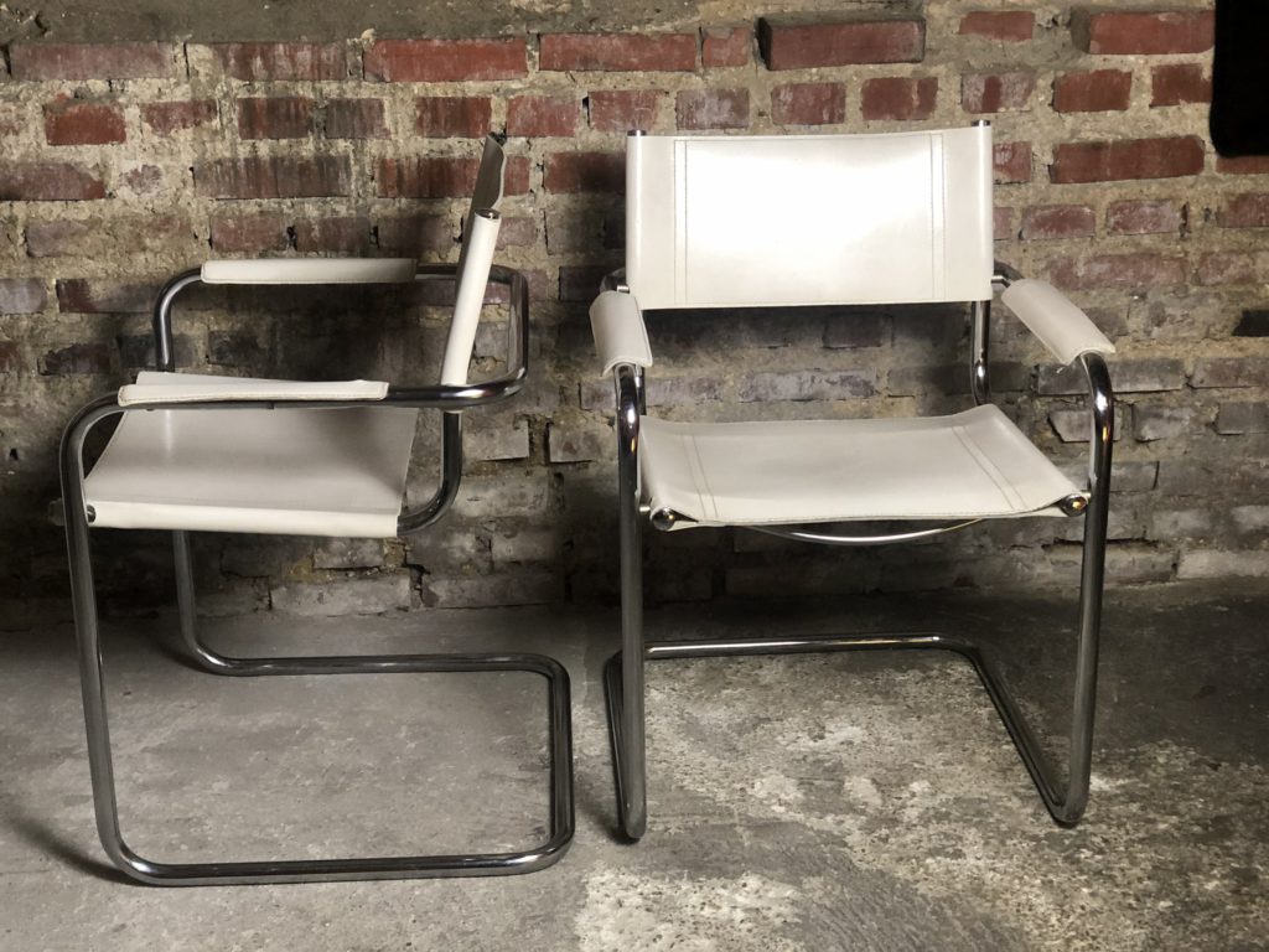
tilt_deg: -21.1
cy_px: 476
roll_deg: +0.2
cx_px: 634
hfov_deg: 36.8
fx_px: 1906
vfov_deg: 28.0
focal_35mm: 52
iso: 160
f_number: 2.4
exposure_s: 1/25
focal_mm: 6
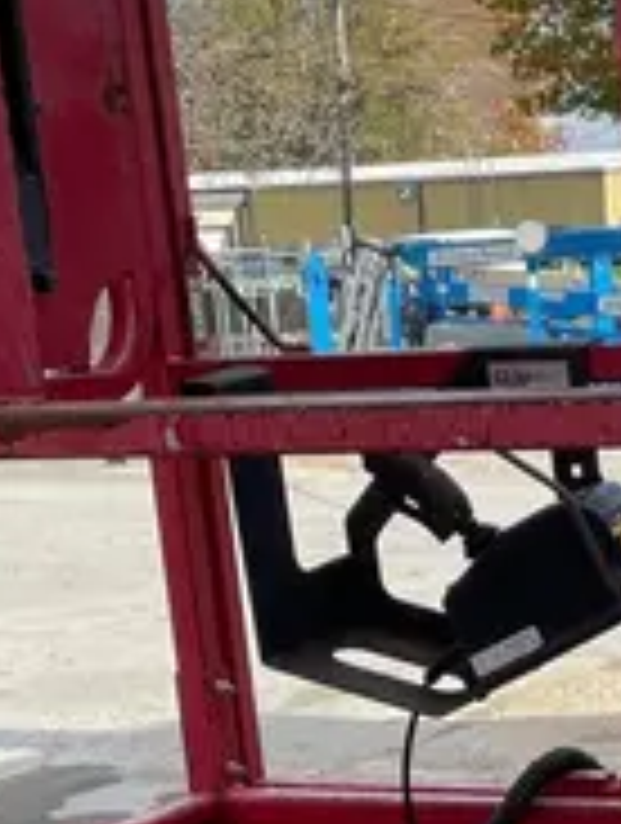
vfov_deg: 17.9
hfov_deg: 13.8
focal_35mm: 104
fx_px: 2479
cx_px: 756
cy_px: 993
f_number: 1.6
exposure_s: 1/1135
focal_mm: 4.2
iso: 32
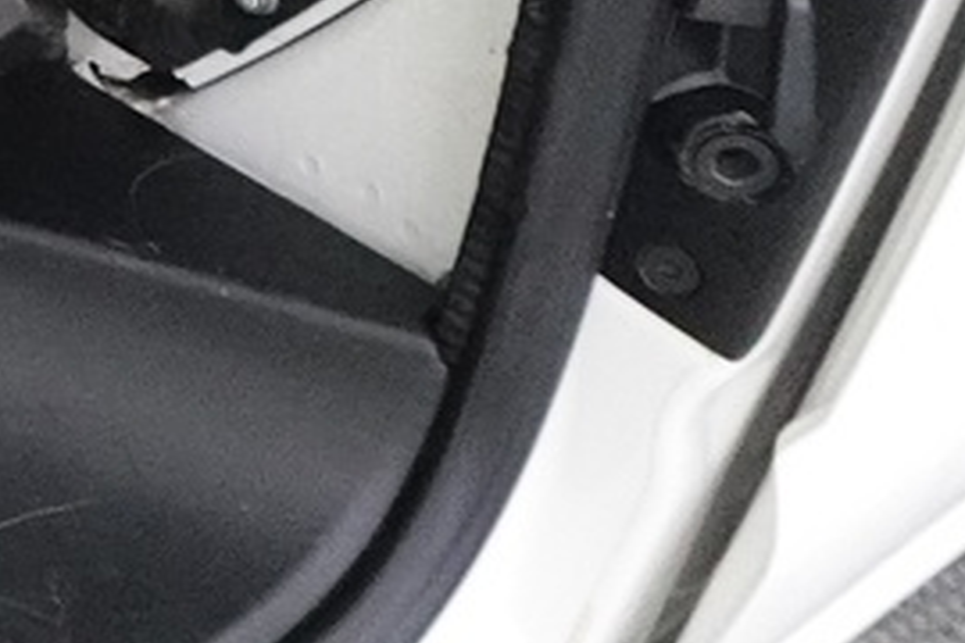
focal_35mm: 120
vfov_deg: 10.6
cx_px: -1376
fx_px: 3216
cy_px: -568
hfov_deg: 12.9
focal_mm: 7.6
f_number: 2
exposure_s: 1/80
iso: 2000
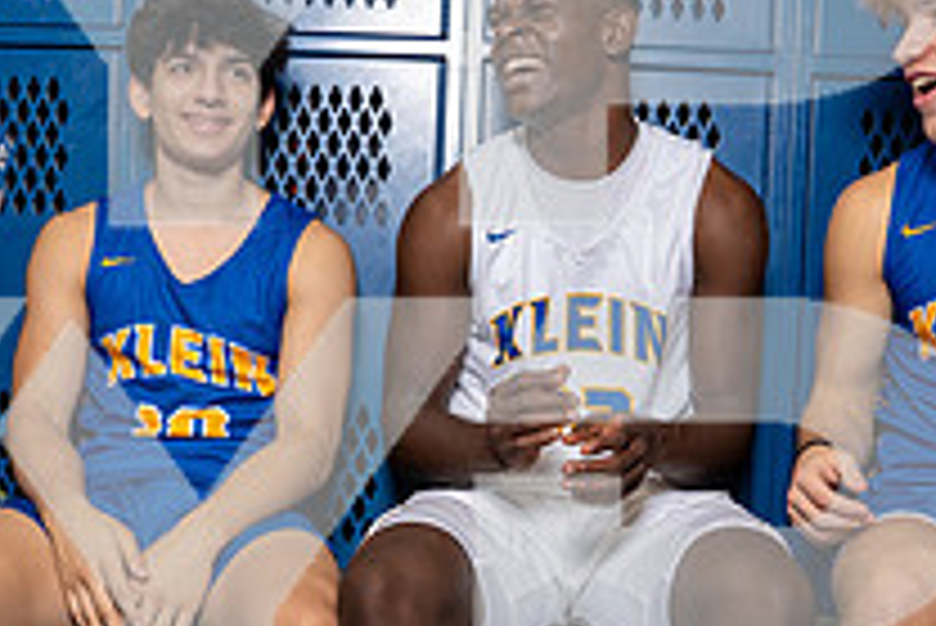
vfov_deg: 20.0
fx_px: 1743
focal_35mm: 67
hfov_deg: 30.0
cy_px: 538
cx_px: 387
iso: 800
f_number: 8
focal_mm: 24
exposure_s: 1/200
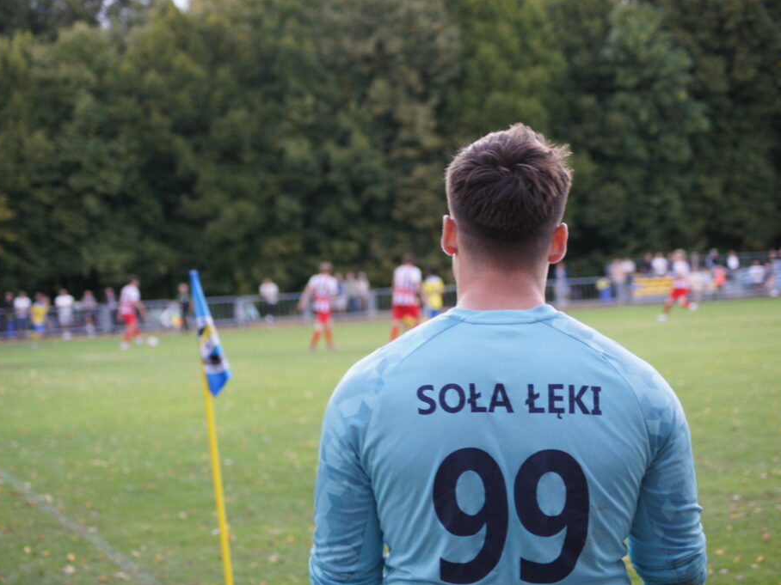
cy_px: 292
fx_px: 2020
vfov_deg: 16.5
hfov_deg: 21.9
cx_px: 375
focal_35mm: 90
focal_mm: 55
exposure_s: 1/200
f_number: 4
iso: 1000
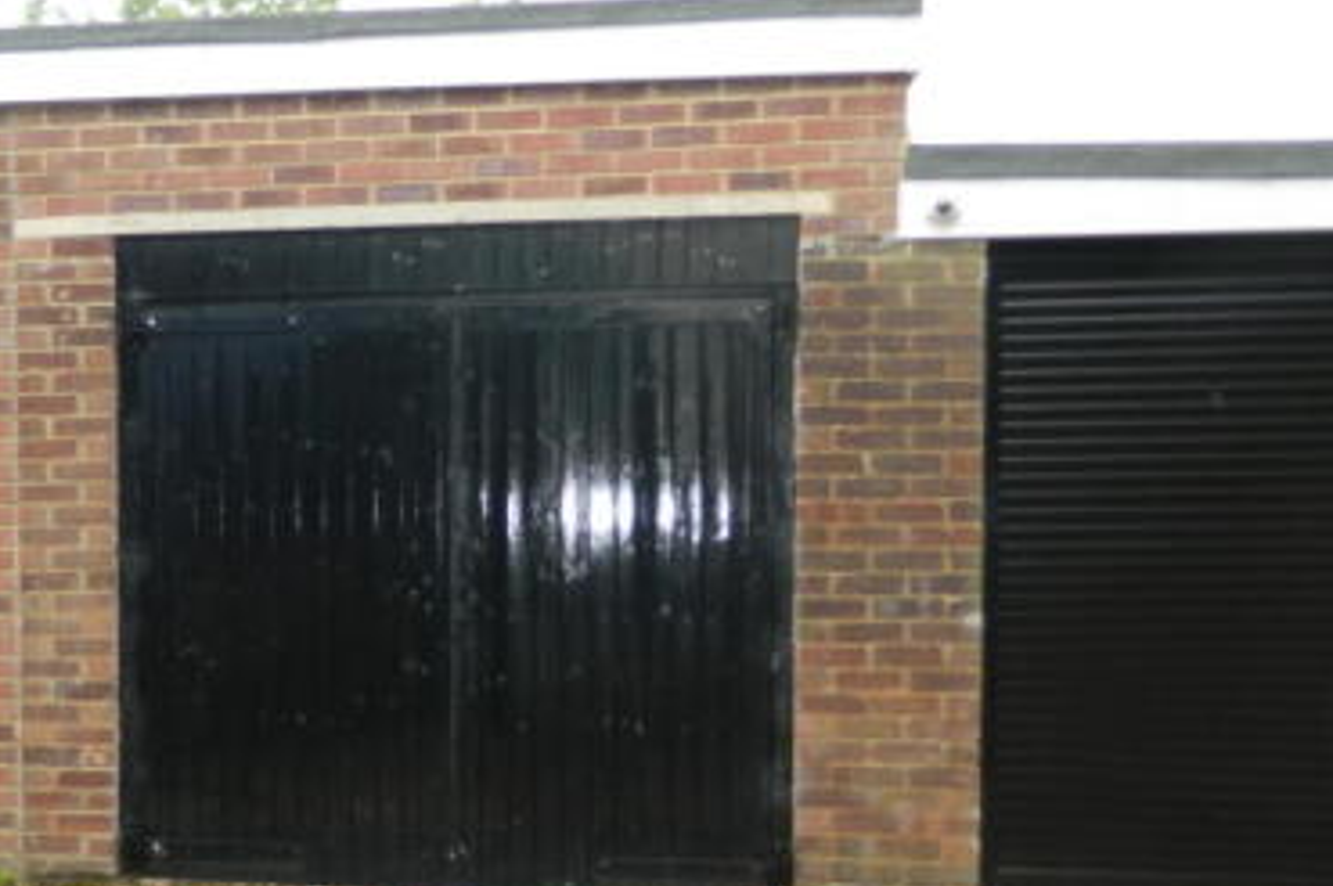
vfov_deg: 32.4
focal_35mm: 41
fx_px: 1517
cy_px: 574
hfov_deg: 46.2
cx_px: 376
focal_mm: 4.5
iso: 110
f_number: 3.1
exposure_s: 1/100
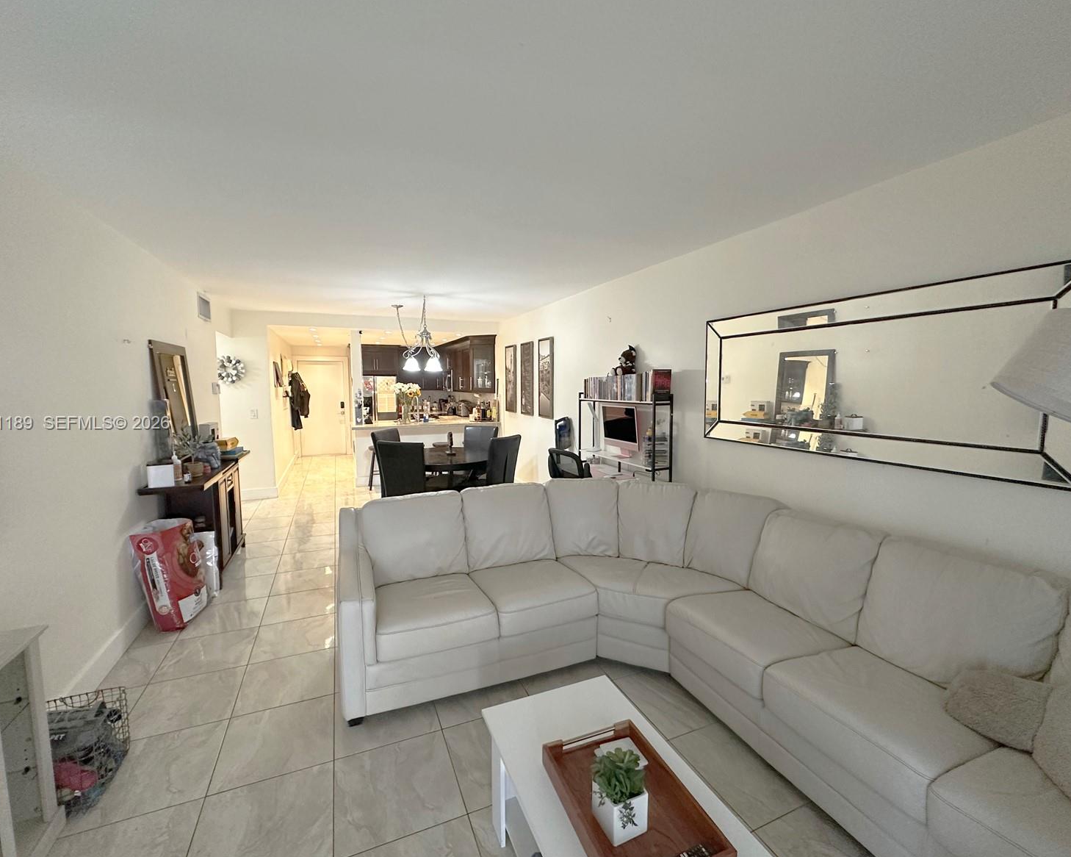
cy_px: 424
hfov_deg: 96.8
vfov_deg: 84.0
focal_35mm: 15
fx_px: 475
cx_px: 529
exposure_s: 1/60
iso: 400
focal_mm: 2.2
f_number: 2.2
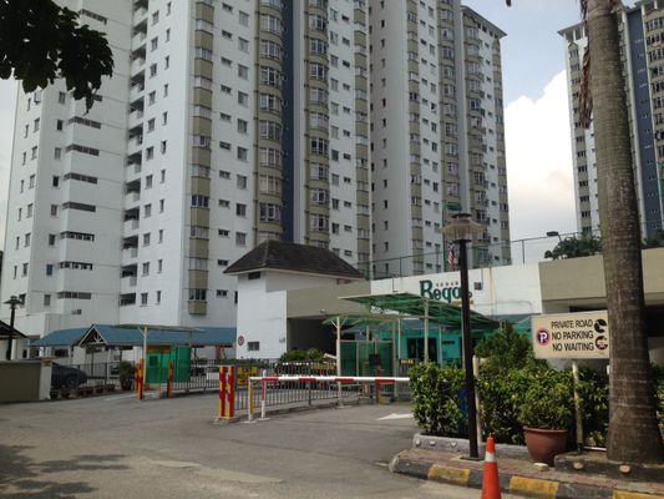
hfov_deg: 52.6
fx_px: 672
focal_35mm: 35
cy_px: 250
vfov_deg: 40.7
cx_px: 332
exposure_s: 1/1346
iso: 50
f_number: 2.4
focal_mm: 4.28
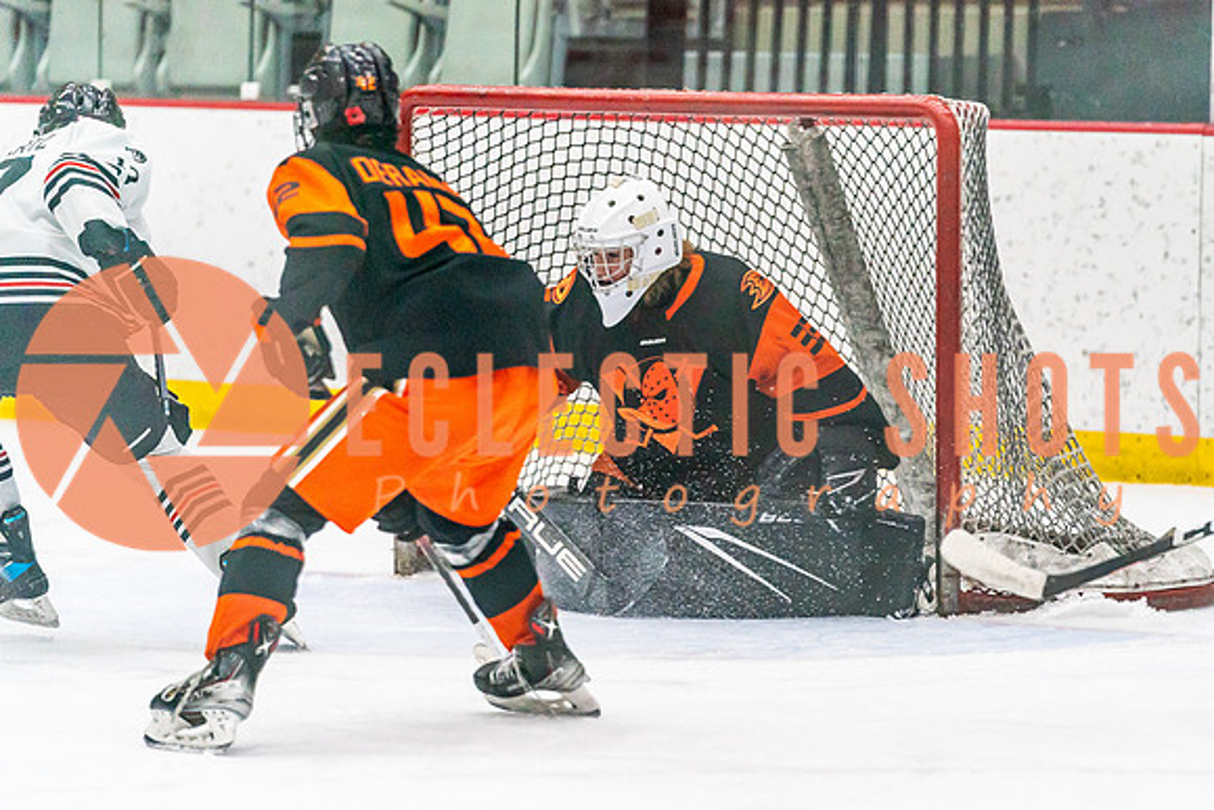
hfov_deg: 7.8
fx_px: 8885
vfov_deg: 5.2
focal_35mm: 263
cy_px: 434
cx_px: 719
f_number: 2.8
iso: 3200
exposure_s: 1/1250
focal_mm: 200
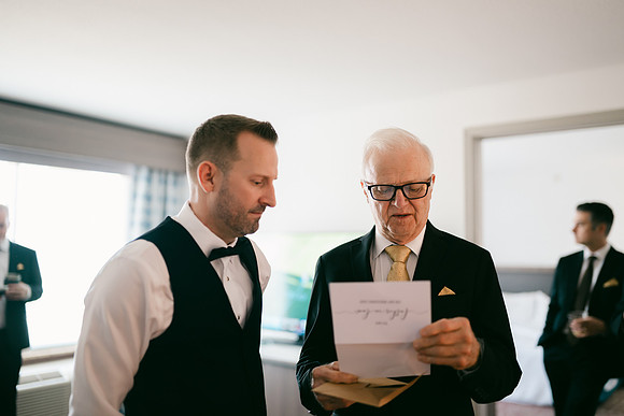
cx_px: 312
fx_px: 607
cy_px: 208
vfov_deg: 37.9
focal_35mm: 35
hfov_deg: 54.4
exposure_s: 1/125
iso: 400
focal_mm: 35
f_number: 1.2
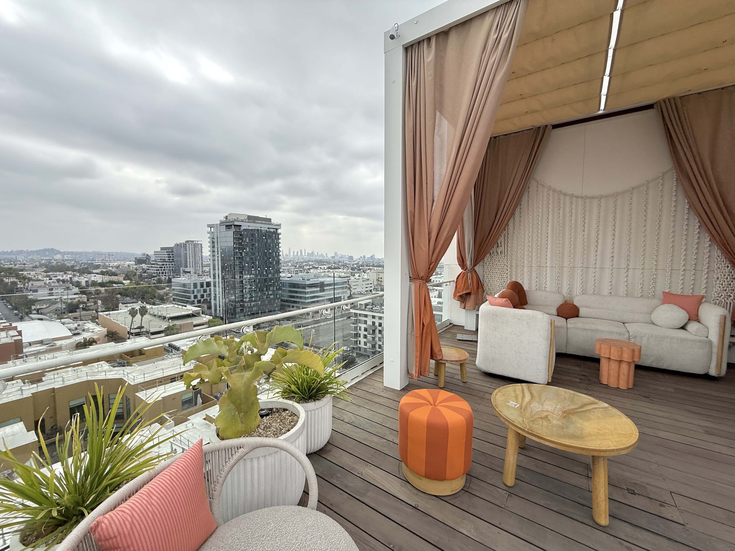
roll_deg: -1.8
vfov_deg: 85.7
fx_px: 297
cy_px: 276
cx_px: 368
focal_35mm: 14
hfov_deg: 102.1
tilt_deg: -3.3
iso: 50
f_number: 2.2
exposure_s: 1/1285
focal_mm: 2.22
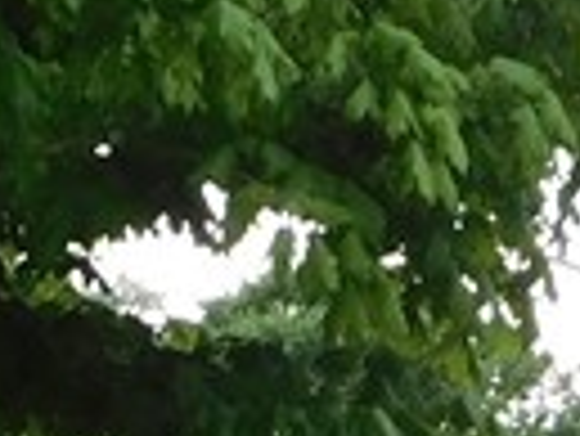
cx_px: 58
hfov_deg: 6.2
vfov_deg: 4.5
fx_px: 5333
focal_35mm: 318
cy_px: 1326
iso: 125
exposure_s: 1/320
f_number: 3.6
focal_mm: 7.1
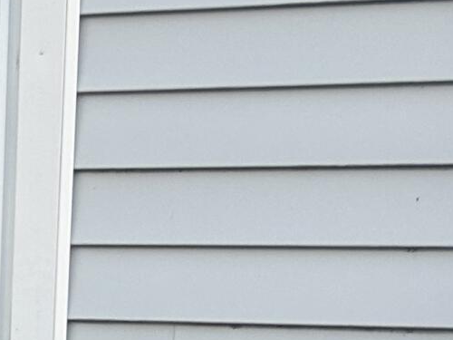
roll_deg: +1.4
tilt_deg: -10.5
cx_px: -619
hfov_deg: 10.8
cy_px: 487
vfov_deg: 9.3
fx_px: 2041
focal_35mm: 156
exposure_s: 1/121
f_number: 1.5
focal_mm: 5.7
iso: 64
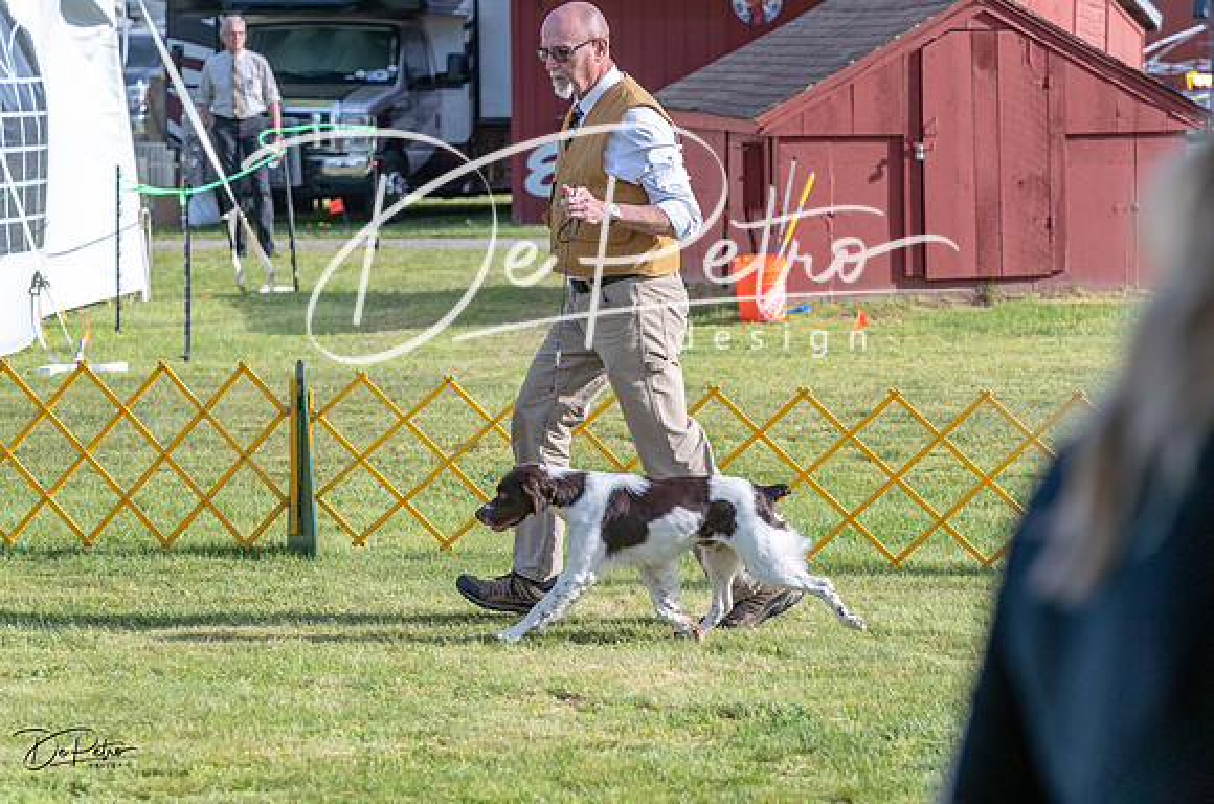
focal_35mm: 151
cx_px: 612
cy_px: 396
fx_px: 5078
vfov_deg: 9.0
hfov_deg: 13.6
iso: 400
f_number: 5.6
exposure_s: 1/1250
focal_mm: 130
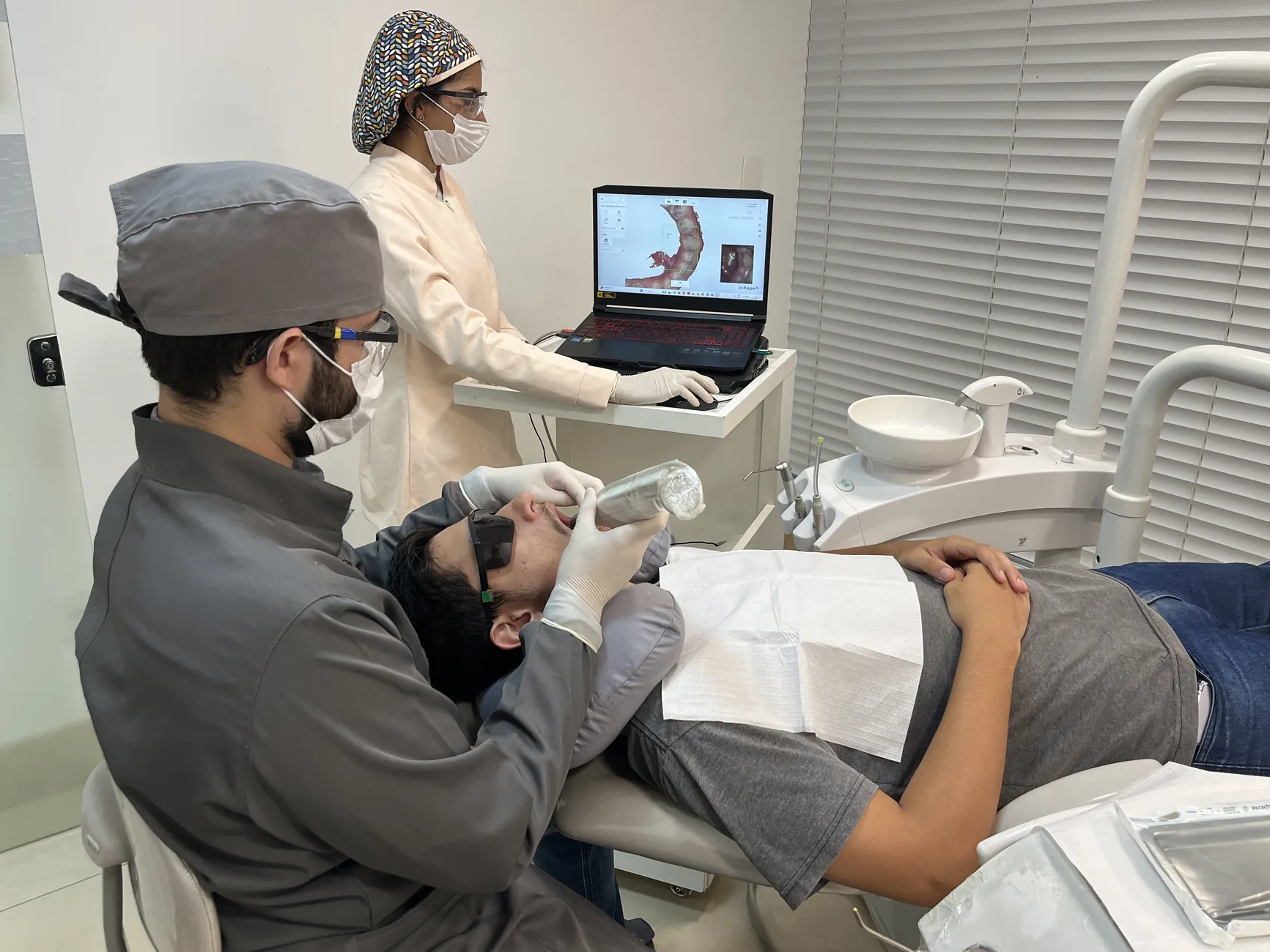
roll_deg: -1.3
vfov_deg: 51.4
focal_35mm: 27
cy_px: 470
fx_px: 991
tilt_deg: -19.1
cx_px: 651
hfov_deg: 65.3
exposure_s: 1/120
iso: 100
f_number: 1.6
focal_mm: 5.1
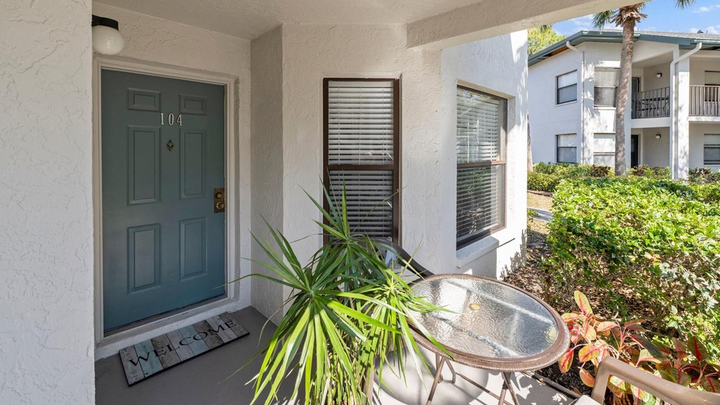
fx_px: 305
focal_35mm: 16
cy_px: 153
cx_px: 379
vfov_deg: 66.1
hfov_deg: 99.3
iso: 400
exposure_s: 1/250
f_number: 8
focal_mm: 14
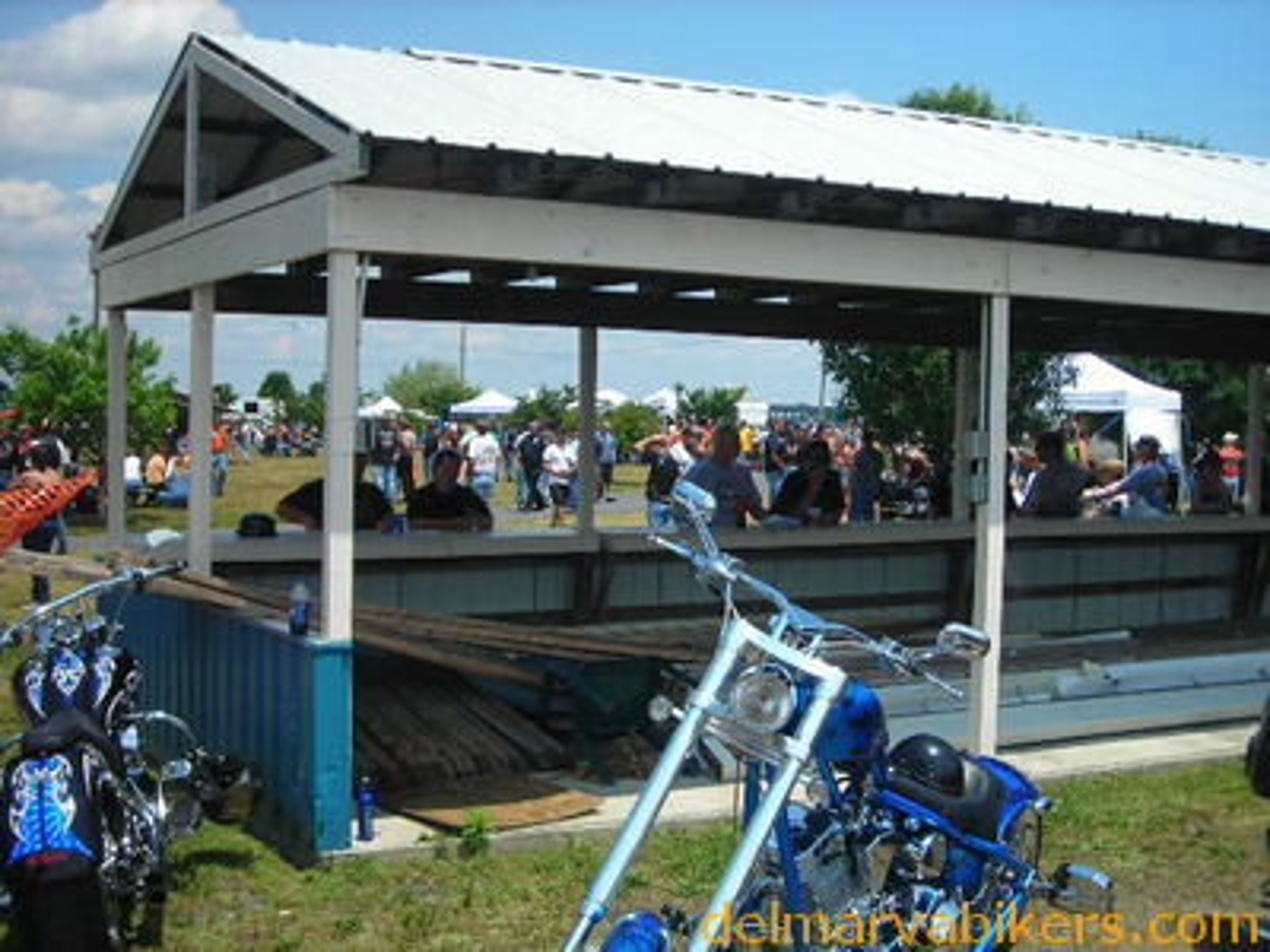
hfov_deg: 40.4
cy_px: 476
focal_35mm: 47
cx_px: 635
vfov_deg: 30.9
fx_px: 1724
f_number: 6.9
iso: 50
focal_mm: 7.8
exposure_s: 1/137
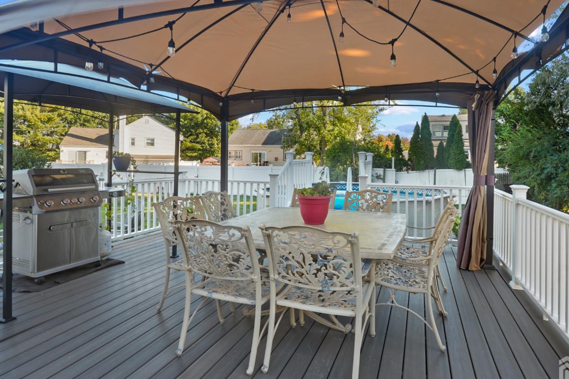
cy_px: 154
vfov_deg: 61.5
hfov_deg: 83.6
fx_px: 316
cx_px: 321
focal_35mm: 20
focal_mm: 16
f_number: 9
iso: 250
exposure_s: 1/15
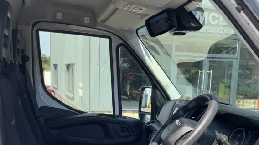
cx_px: 137
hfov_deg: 36.6
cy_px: 142
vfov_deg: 20.4
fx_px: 391
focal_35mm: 57
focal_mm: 3
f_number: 1.8
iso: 16
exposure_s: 1/855
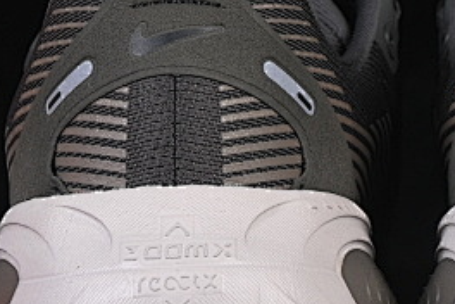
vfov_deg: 4.5
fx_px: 3880
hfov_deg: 6.7
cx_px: 408
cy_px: 66
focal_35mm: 307
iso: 160
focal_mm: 50
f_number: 7.1
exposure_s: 1/60
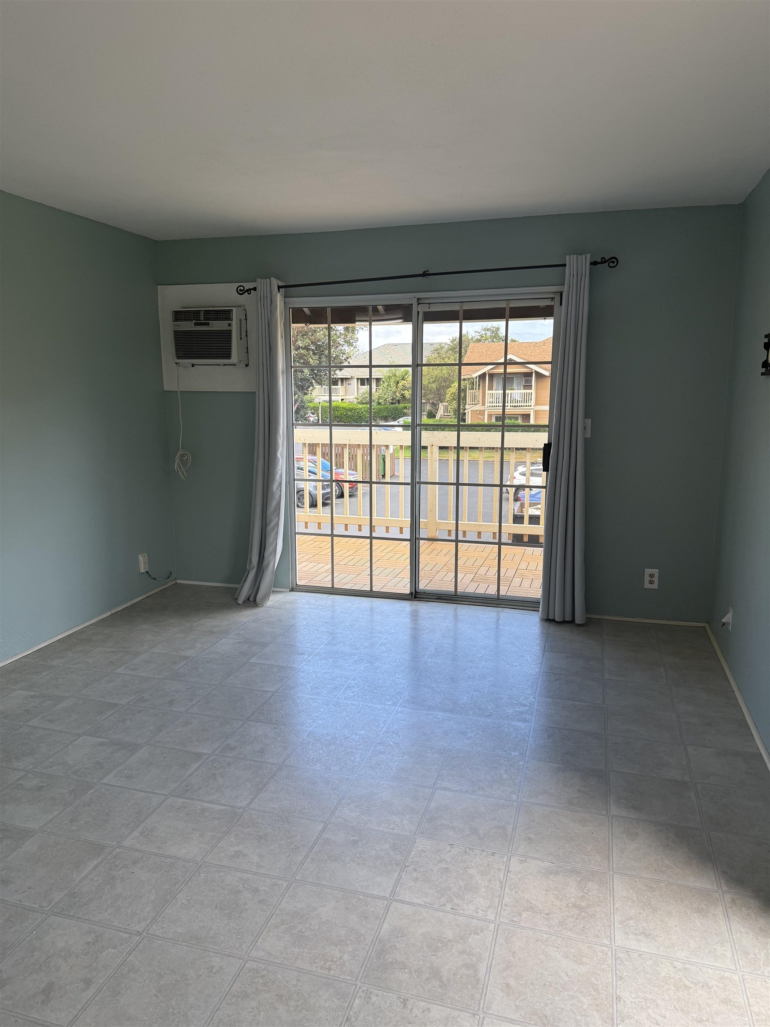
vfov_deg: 71.6
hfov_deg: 56.8
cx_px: 385
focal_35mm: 24
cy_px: 514
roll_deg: -0.4
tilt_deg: -11.0
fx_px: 712
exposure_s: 1/543
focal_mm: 6.76
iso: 100
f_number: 1.78
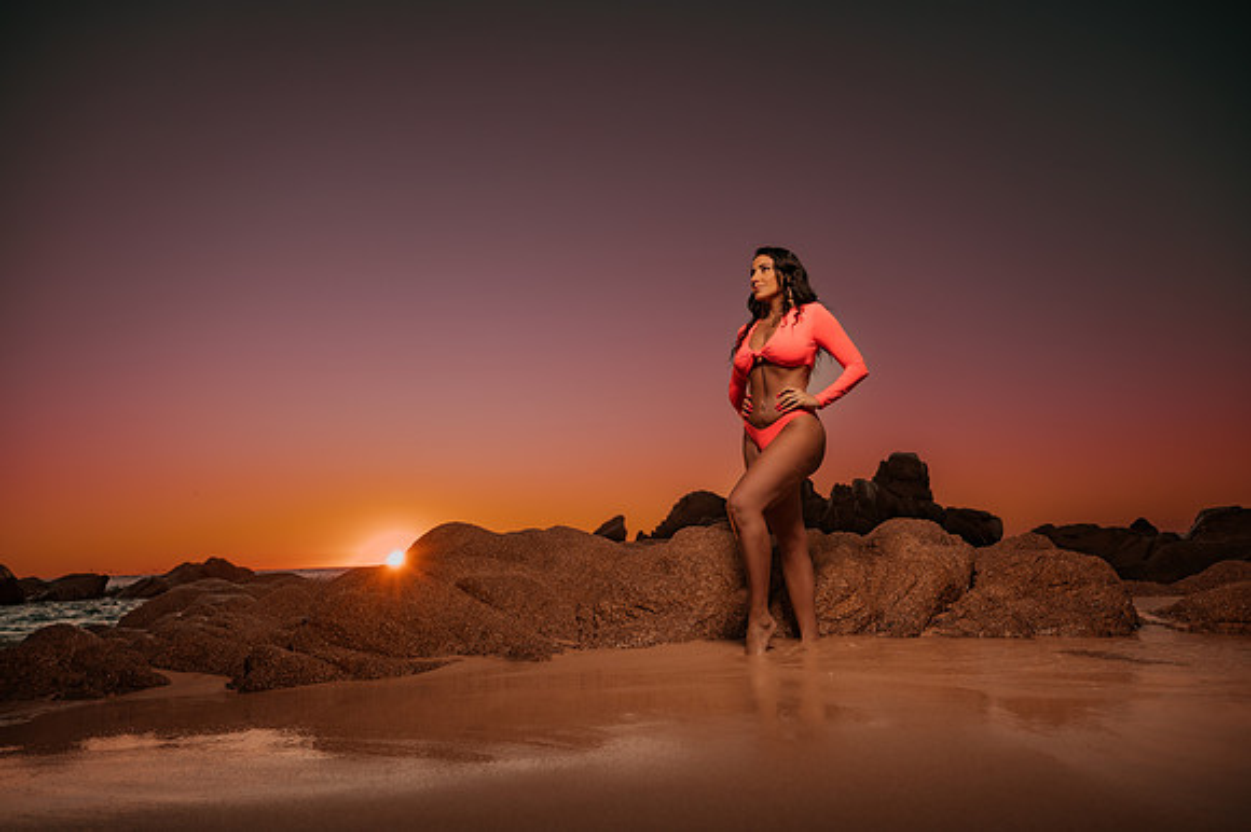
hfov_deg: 73.8
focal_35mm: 24
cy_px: 416
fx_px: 833
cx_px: 626
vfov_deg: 53.1
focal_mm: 24
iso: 50
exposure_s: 1/500
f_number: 4
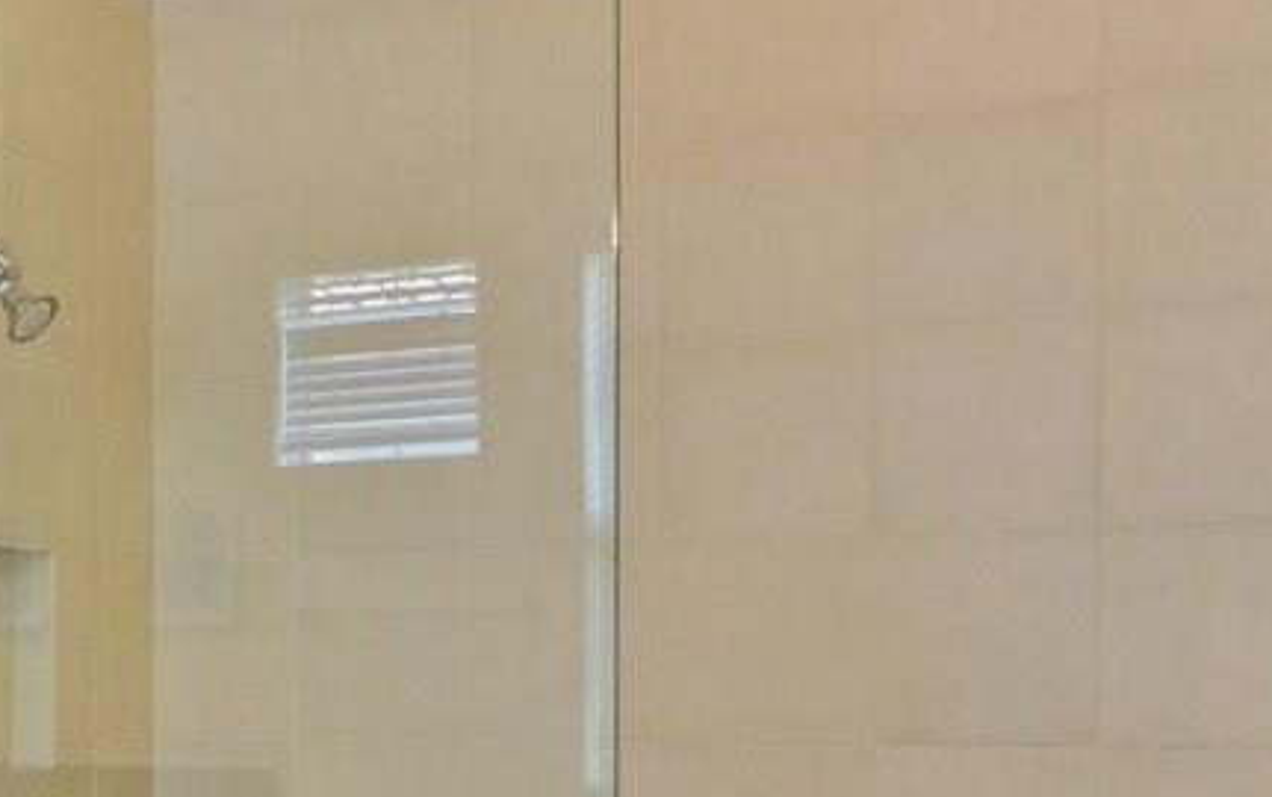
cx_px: 72
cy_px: 677
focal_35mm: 55
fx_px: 1908
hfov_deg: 34.3
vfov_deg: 23.1
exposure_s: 1/60
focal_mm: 7
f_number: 4
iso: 3200
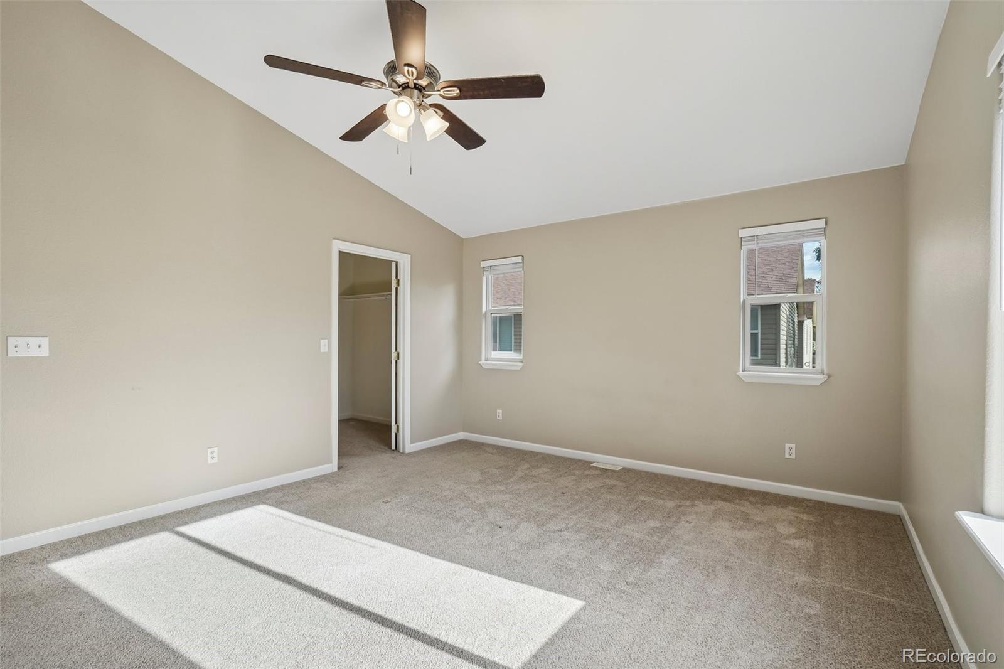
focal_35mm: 15
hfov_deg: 100.4
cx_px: 502
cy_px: 334
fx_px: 418
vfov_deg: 77.3
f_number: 8
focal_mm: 10
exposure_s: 1/125
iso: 400
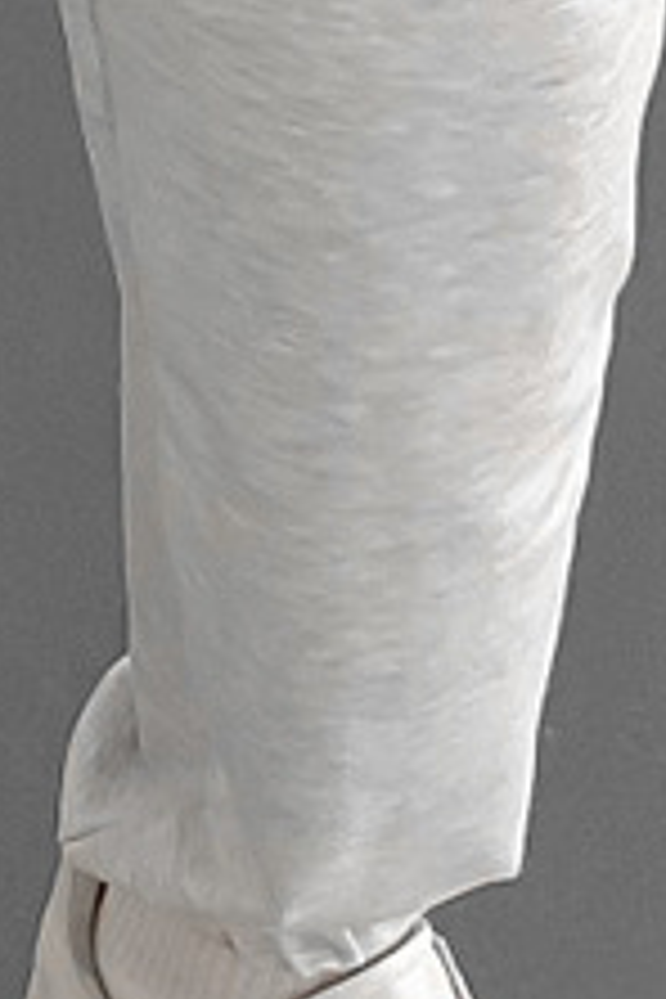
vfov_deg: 8.7
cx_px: -176
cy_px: -1274
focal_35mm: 217
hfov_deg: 6.3
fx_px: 6021
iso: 80
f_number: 1.8
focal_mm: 3
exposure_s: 1/60
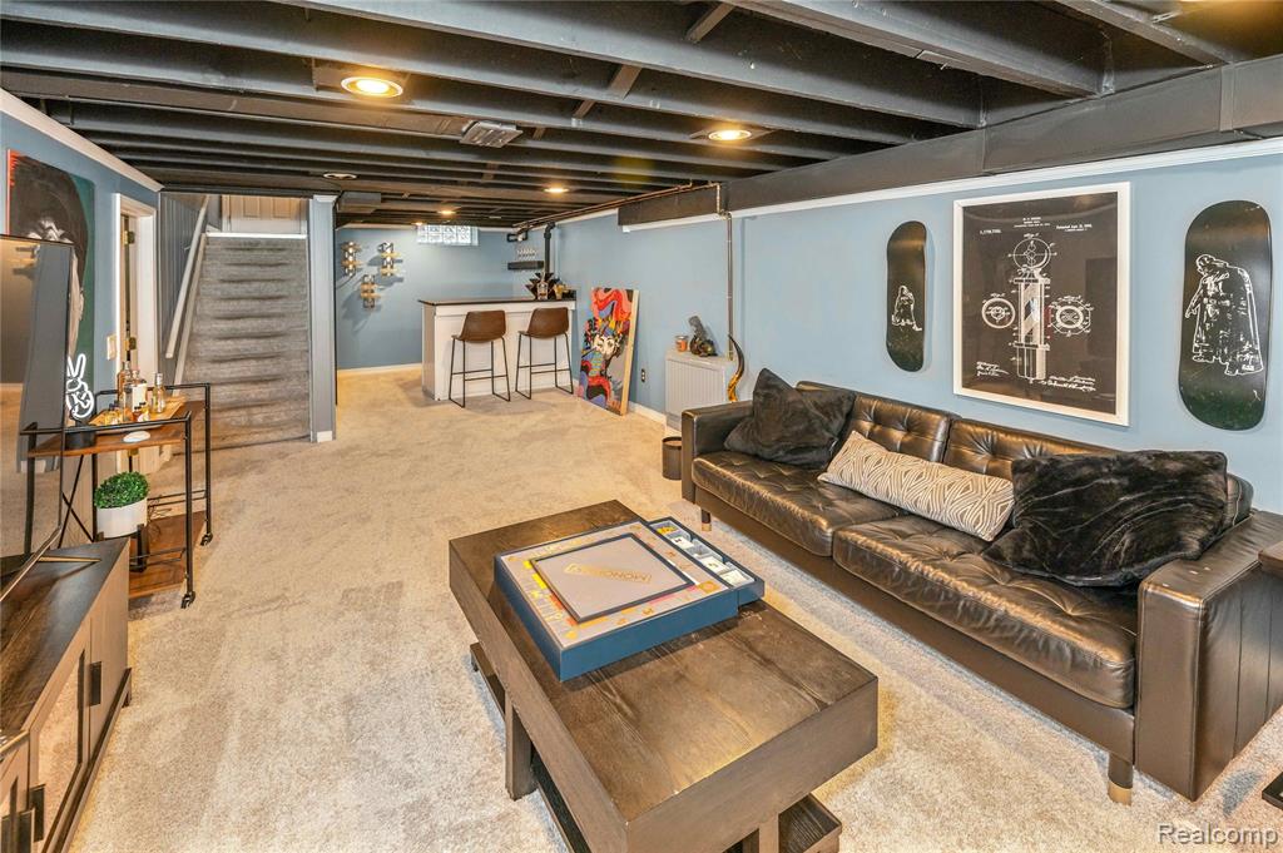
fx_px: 499
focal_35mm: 14
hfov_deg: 104.3
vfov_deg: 81.1
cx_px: 642
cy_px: 426
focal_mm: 14
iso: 640
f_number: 4
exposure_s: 1/60
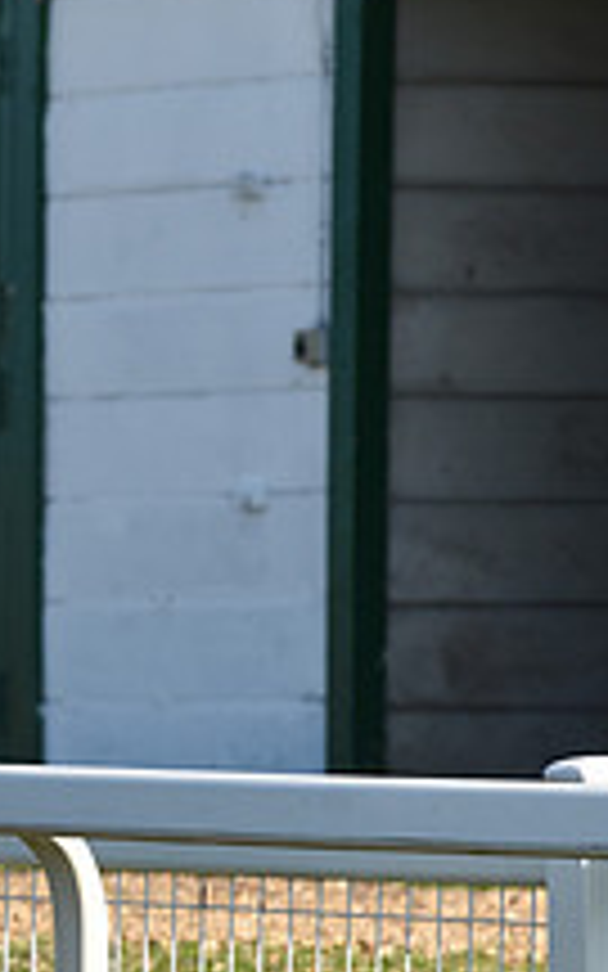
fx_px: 14502
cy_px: 767
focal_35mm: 547
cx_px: -676
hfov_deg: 2.4
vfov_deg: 3.8
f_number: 6.3
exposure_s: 1/2500
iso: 640
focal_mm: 200
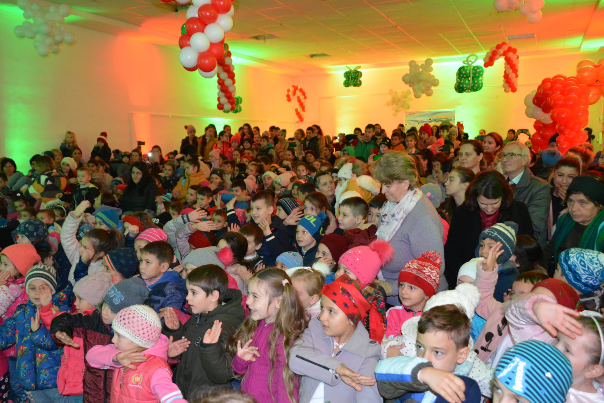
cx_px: 270
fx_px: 520
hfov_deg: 60.2
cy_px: 223
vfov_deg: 42.3
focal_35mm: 31
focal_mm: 18
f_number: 3.5
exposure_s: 1/60
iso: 2200
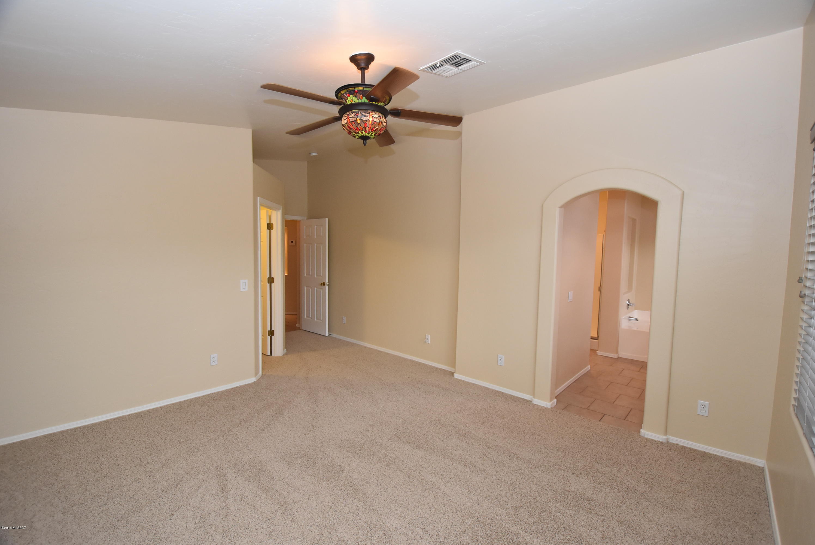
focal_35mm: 15
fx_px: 340
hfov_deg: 100.3
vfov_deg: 77.4
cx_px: 408
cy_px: 272
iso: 800
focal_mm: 10
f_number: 4
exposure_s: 1/60
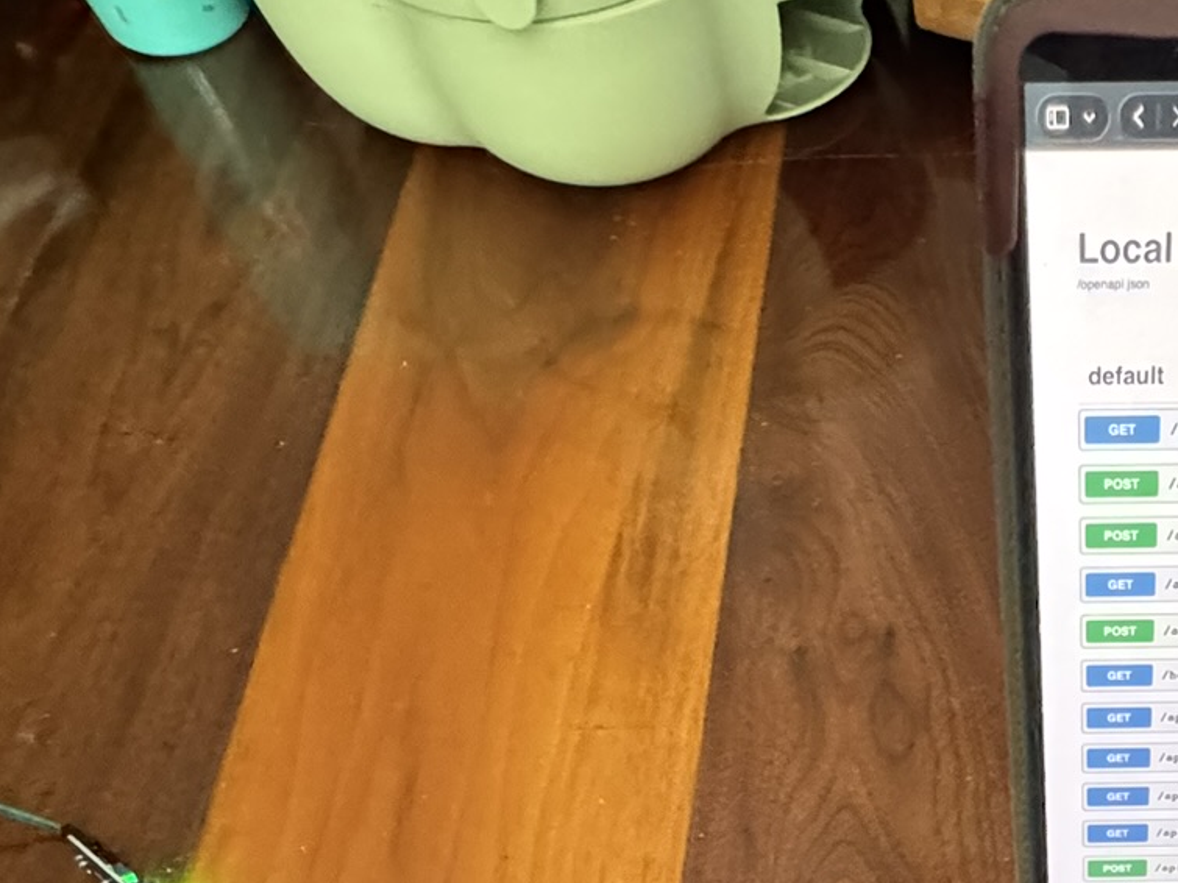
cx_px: 1086
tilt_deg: -66.2
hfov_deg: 44.1
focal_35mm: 38
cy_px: 1020
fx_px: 1293
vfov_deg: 32.2
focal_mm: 2.22
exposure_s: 1/40
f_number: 2.2
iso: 1600
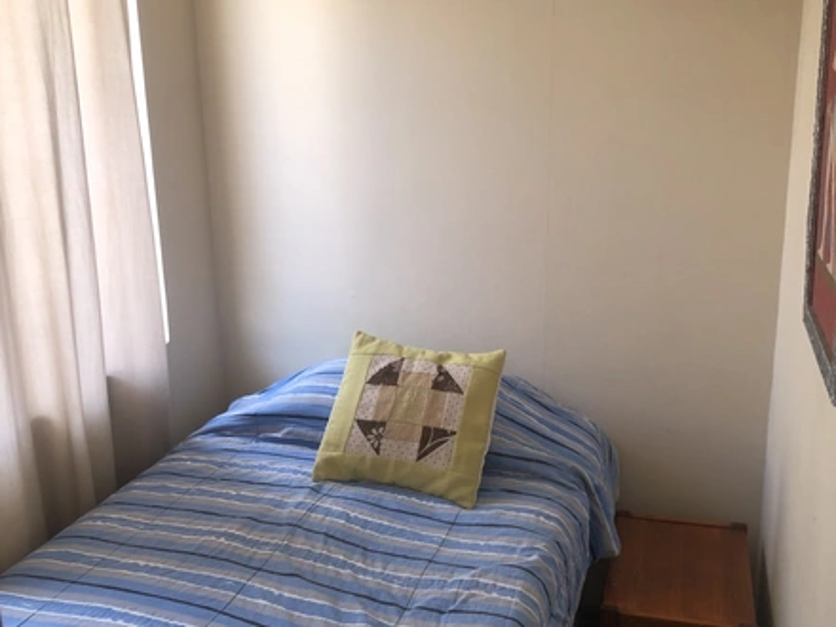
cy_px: 314
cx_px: 418
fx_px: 676
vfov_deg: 49.7
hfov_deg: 63.4
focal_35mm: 28
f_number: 1.8
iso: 32
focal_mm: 3.99
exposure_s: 1/30
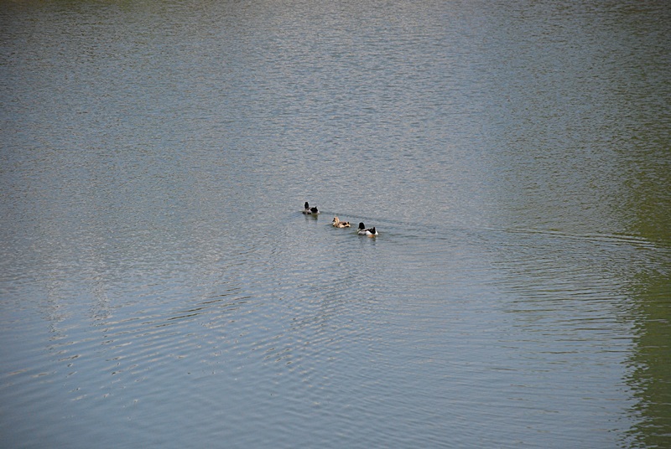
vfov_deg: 7.7
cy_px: 224
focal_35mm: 180
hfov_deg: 11.4
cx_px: 336
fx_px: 3360
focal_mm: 120
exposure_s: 1/2000
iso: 400
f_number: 6.3
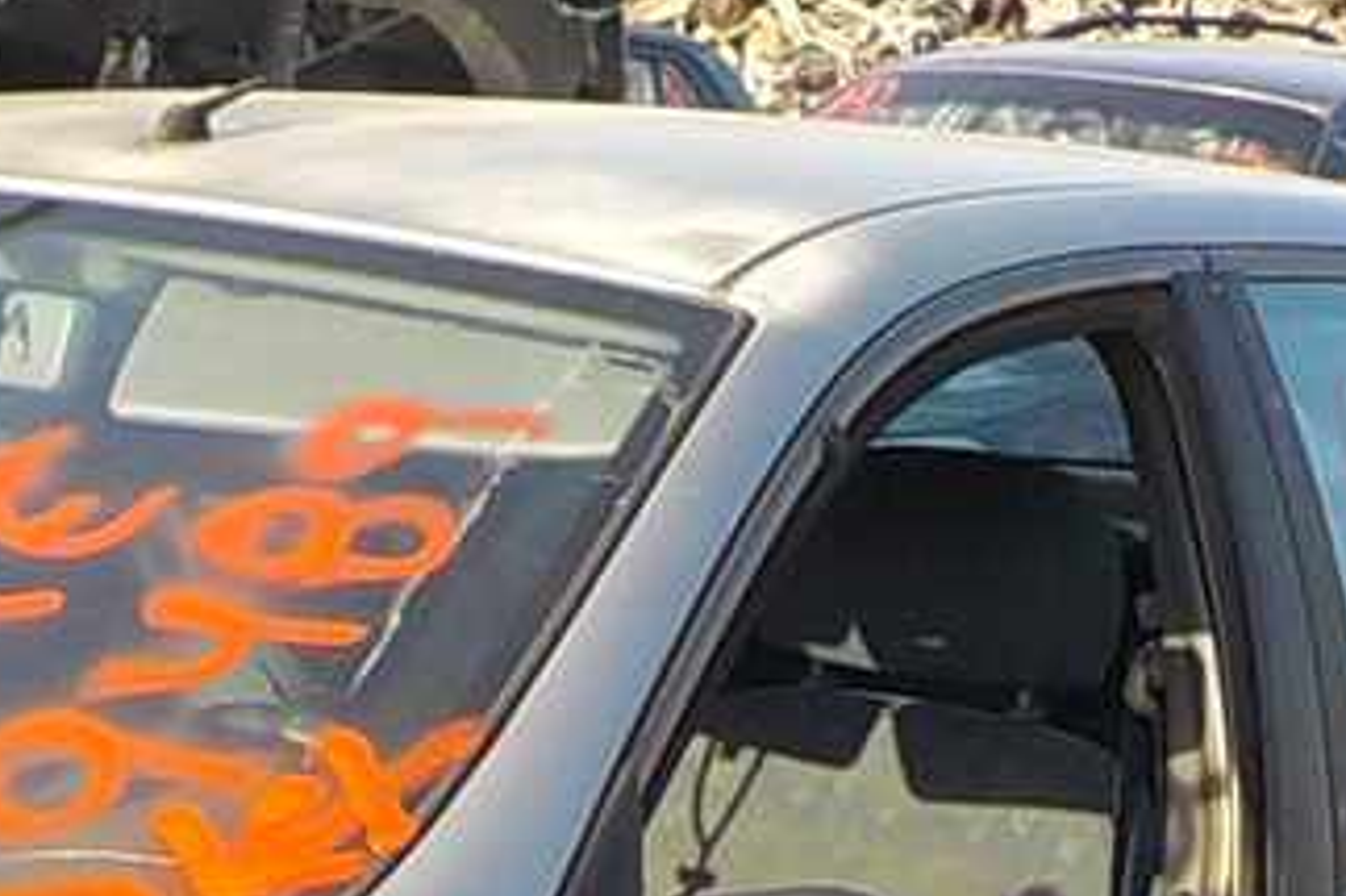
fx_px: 4335
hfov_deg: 16.9
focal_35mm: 116
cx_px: -233
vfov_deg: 11.1
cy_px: 1517
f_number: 3.3
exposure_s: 1/320
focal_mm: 4.1
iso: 125
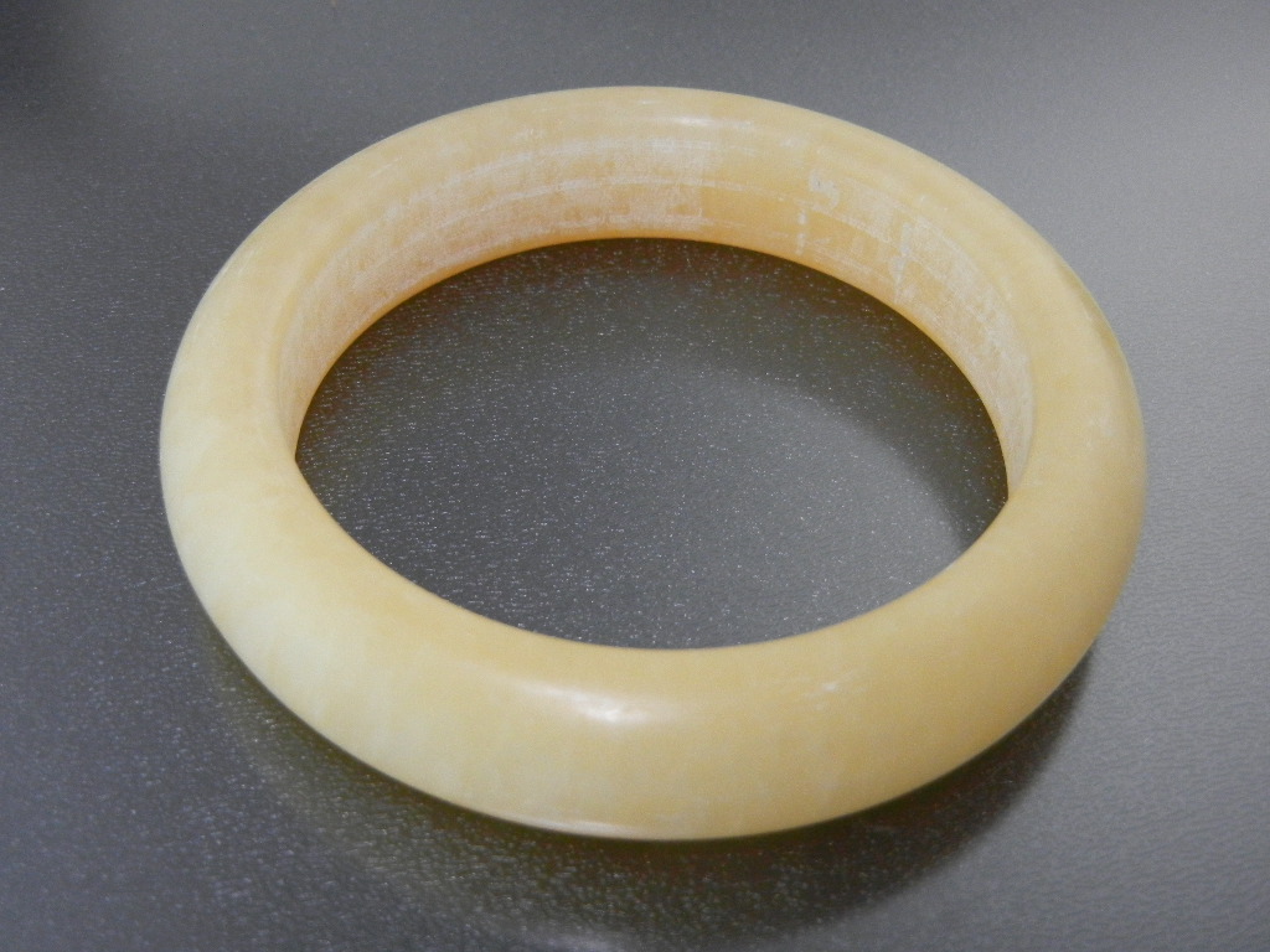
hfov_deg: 42.1
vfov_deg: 32.2
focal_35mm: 45
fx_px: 1651
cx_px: 635
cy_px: 476
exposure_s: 1/30
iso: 800
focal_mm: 8.1
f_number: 7.6
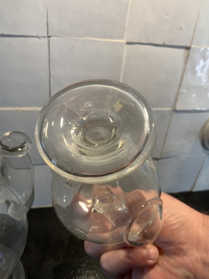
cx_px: 104
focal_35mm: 29
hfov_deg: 48.2
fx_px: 233
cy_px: 140
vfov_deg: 61.7
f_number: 1.8
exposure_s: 1/88
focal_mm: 3
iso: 50
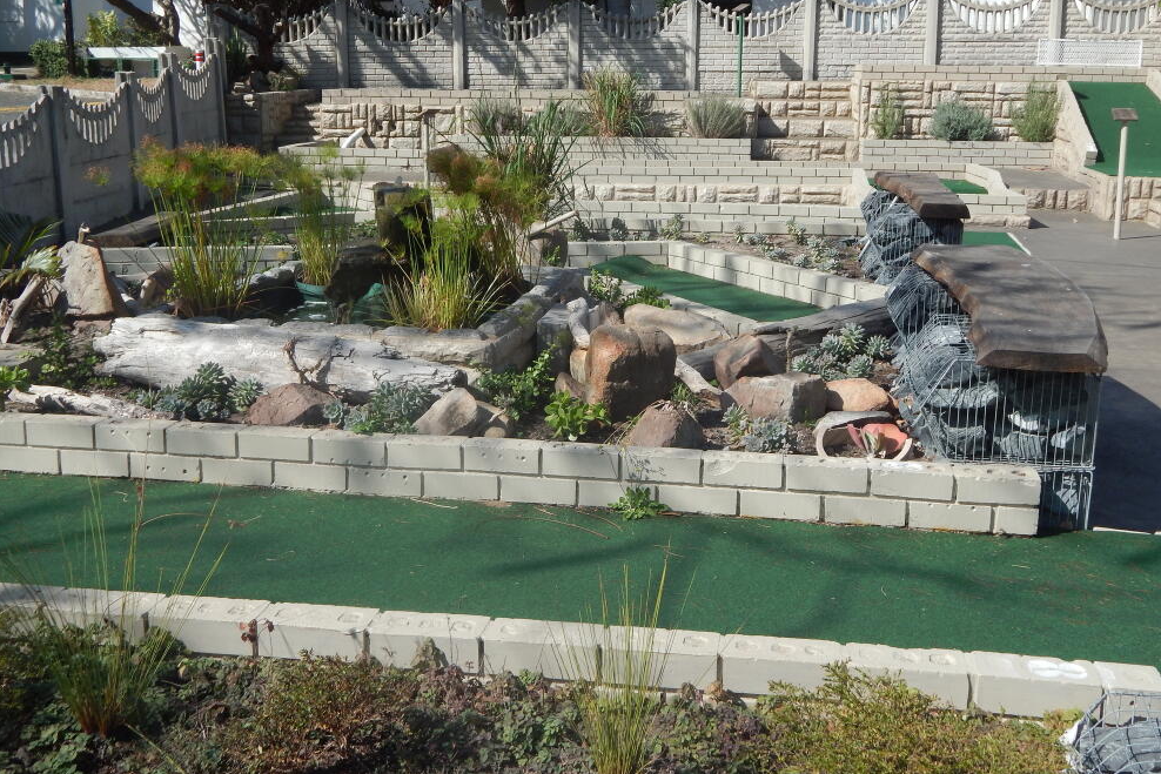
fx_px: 1290
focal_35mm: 40
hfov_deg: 48.5
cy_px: 335
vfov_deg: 33.4
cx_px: 584
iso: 125
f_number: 3.4
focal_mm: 6.8
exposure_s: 1/1250
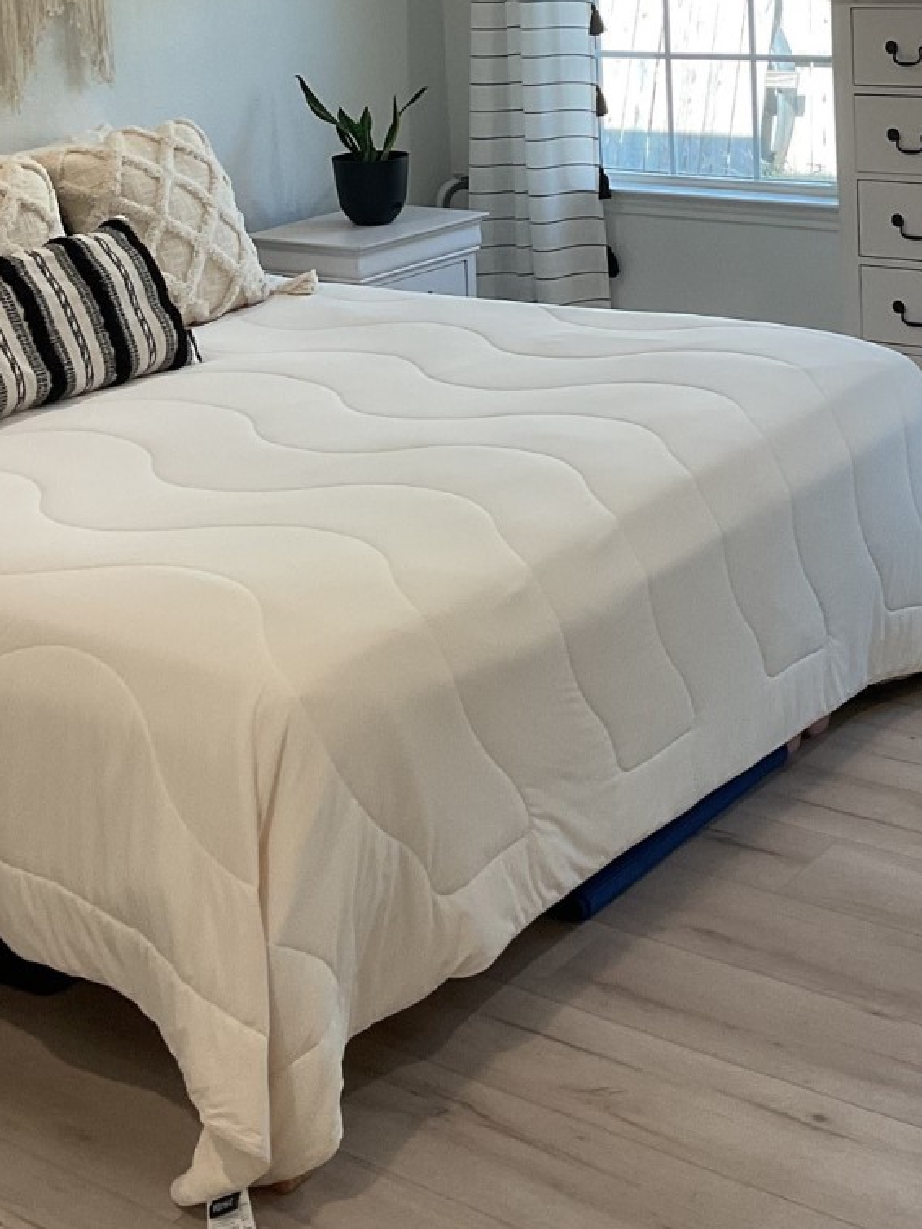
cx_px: 533
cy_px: 99
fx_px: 2096
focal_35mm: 59
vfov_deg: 31.1
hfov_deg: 24.8
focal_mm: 3
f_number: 1.8
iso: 64
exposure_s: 1/120
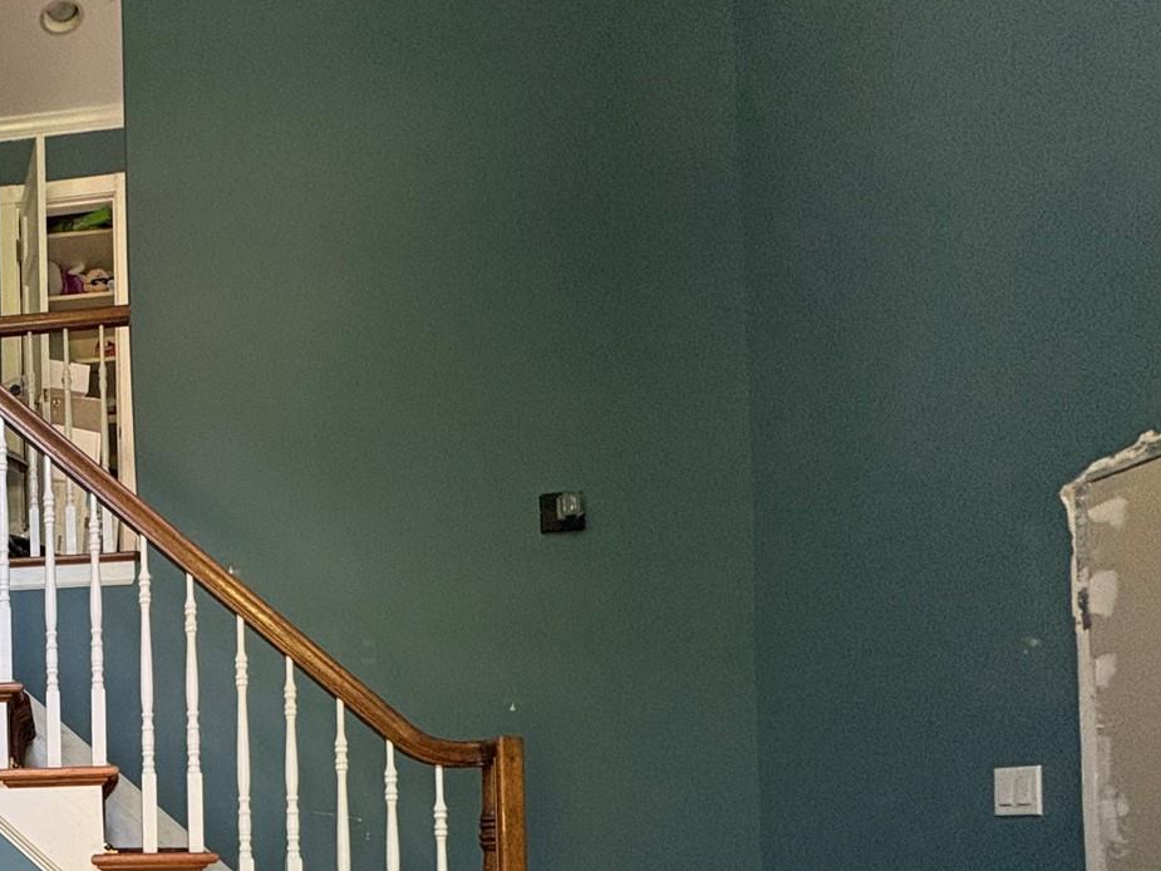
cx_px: -70
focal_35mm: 31
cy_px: 853
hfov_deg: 46.0
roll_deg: +0.9
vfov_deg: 40.3
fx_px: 1040
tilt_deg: +0.0
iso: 320
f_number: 2.2
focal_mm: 2.22
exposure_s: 1/60
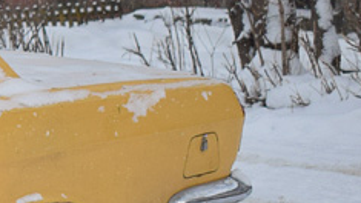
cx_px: -542
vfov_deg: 5.6
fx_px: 2073
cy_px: 108
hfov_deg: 8.9
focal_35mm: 217
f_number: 6.3
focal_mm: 27
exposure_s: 1/800
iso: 400
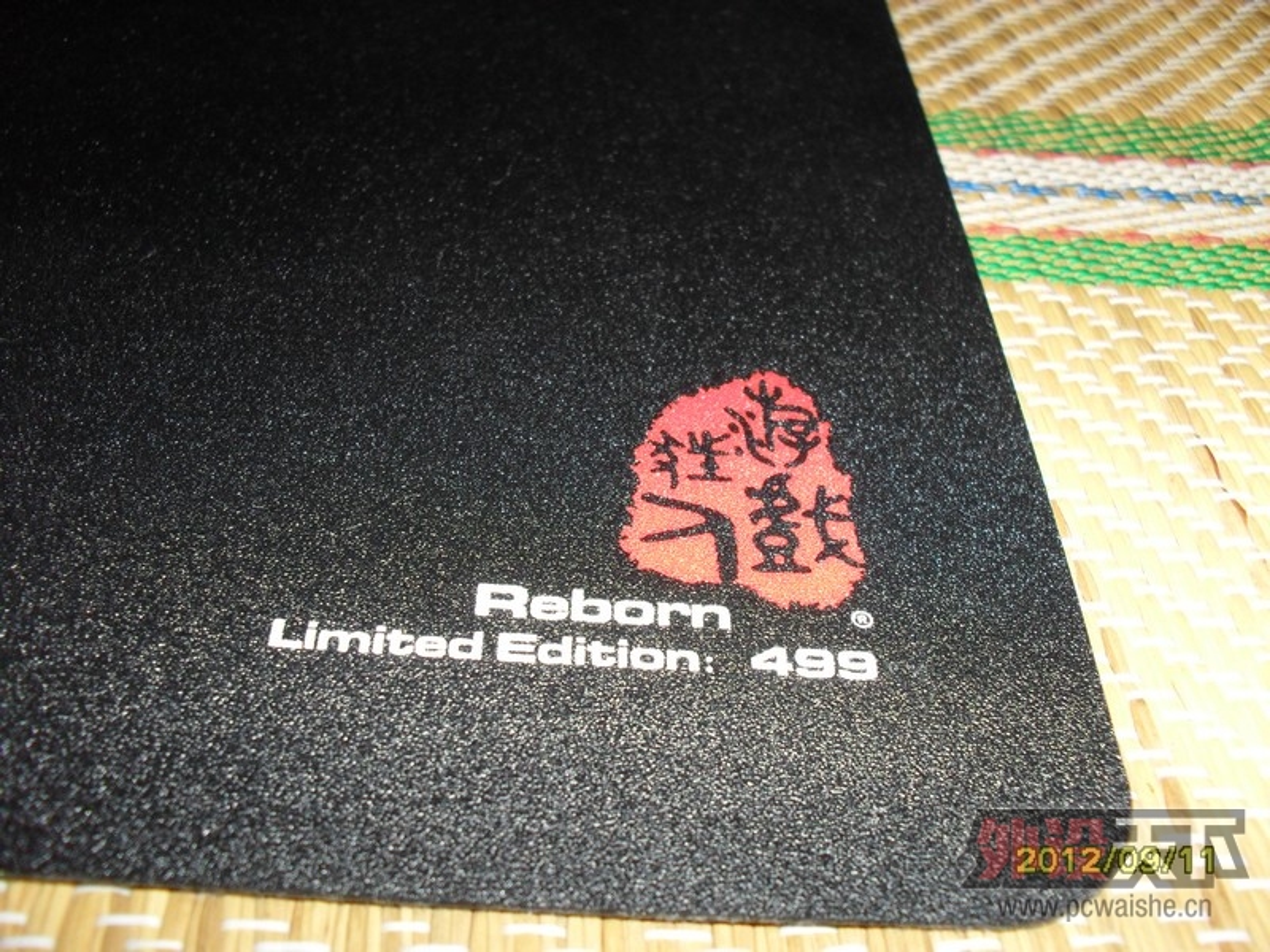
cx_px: 635
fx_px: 1284
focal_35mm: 35
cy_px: 476
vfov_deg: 40.7
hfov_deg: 52.6
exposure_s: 1/45
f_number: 3.2
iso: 200
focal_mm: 6.3
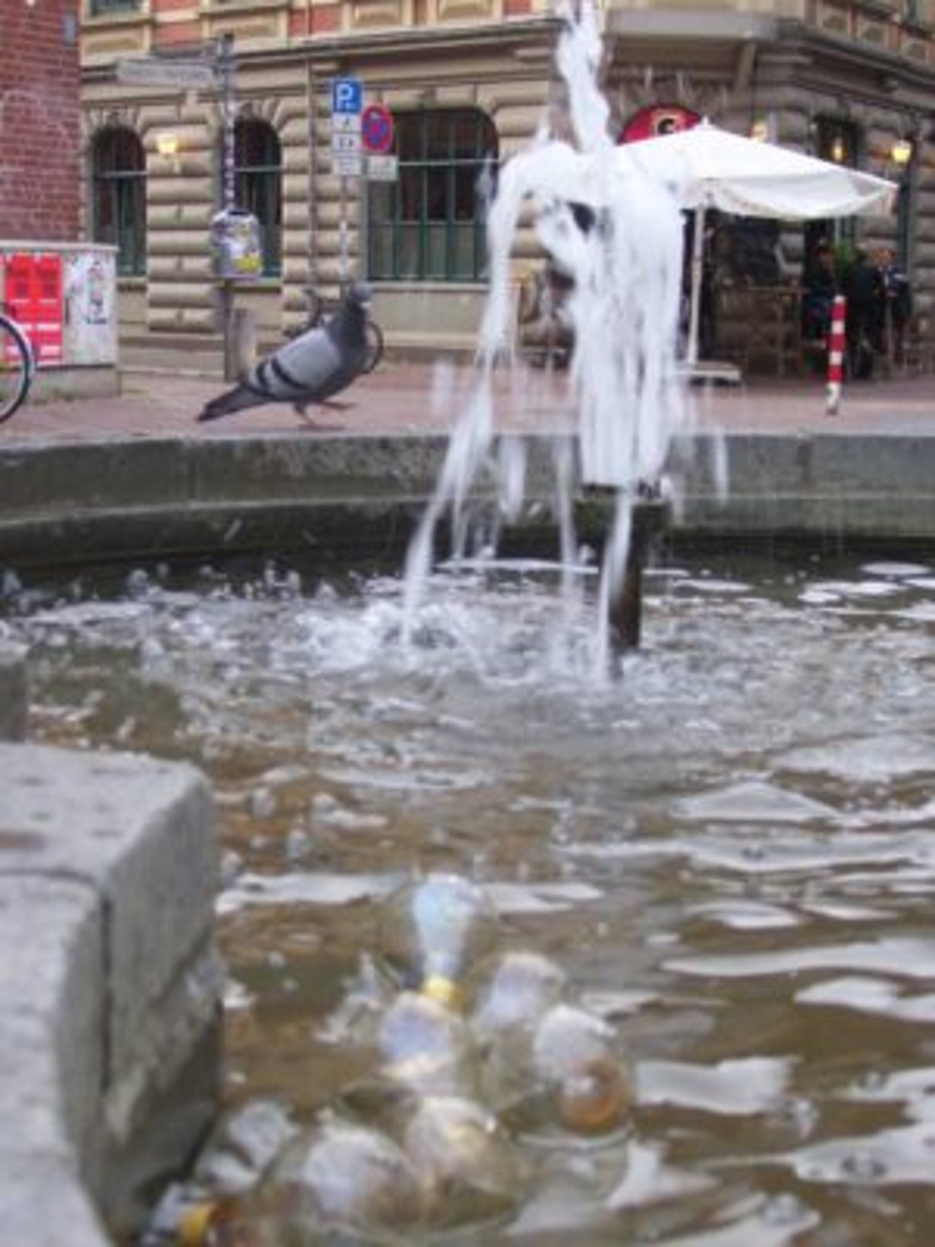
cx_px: 468
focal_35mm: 70
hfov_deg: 21.0
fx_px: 2521
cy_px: 624
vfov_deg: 27.8
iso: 160
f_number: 4
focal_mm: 11.6
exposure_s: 1/45
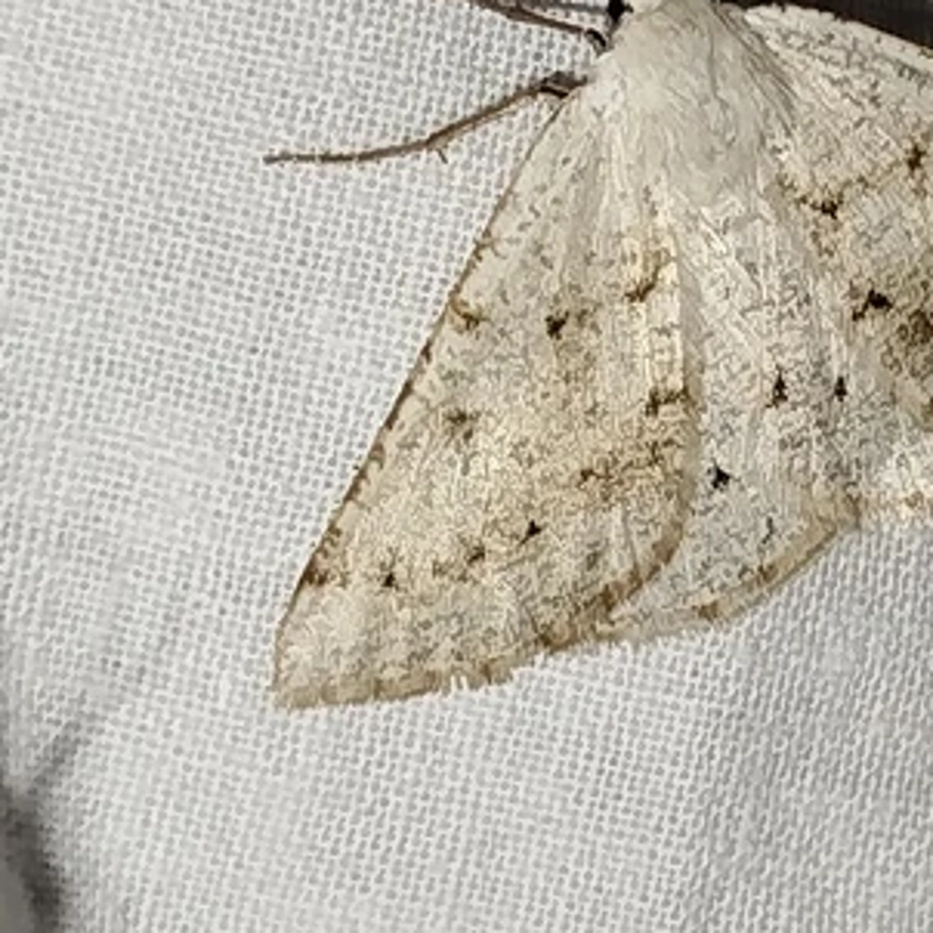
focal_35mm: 161
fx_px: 4909
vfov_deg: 10.9
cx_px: 714
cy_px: 383
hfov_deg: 10.8
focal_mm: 5.31
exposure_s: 1/50
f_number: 1.7
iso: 100
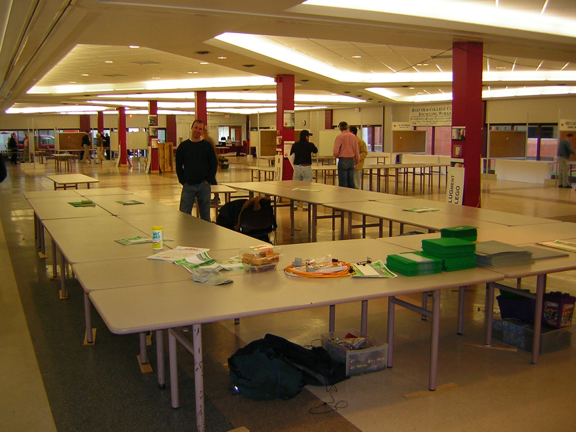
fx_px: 599
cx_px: 288
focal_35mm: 36
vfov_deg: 39.7
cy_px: 216
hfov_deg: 51.4
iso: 52
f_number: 2.6
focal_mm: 4.7
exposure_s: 1/15.9
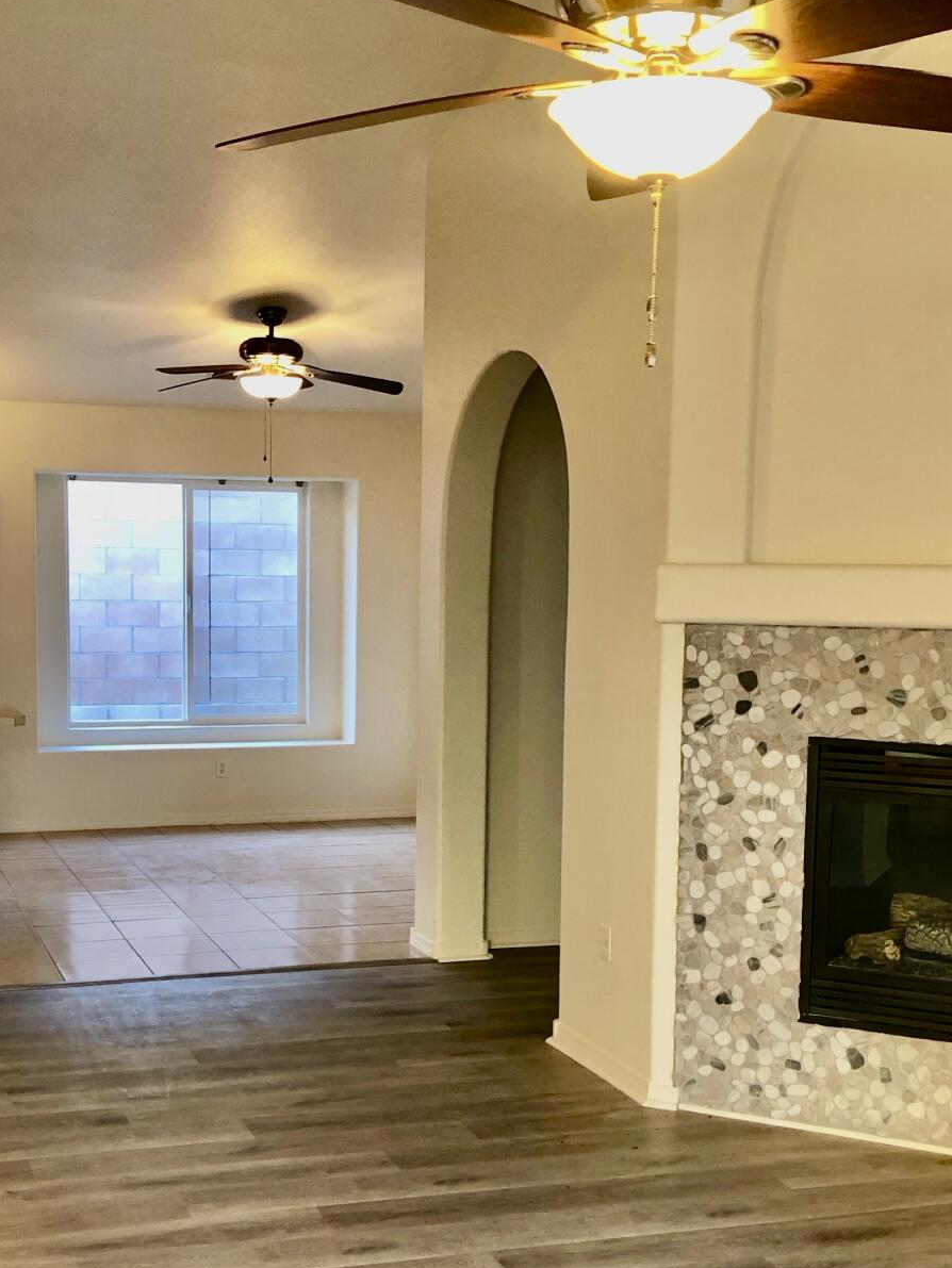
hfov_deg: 30.7
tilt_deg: -6.3
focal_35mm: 47
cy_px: 744
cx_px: 338
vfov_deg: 40.3
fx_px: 1723
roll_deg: -1.2
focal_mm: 3.99
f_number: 1.8
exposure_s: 1/17
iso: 40
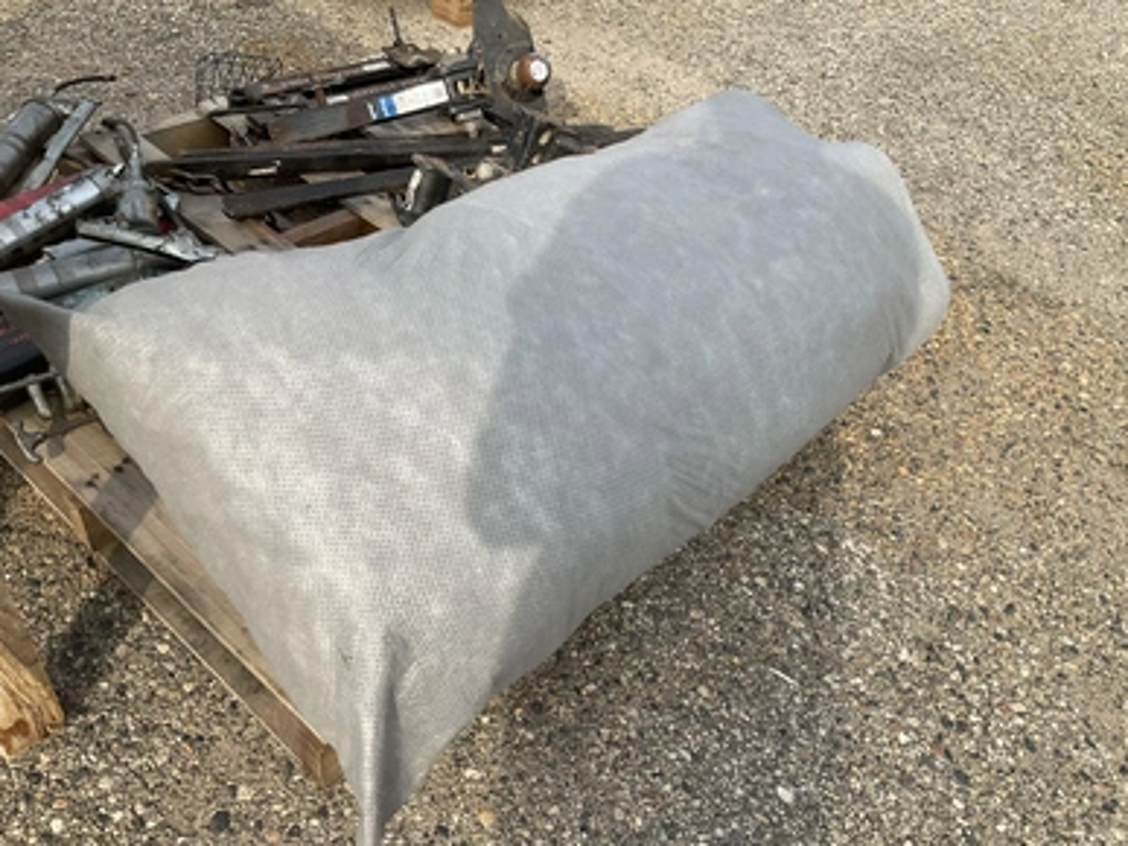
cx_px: 577
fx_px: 977
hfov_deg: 60.0
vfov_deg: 46.8
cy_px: 426
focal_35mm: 30
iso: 25
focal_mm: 3
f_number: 1.8
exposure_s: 1/997
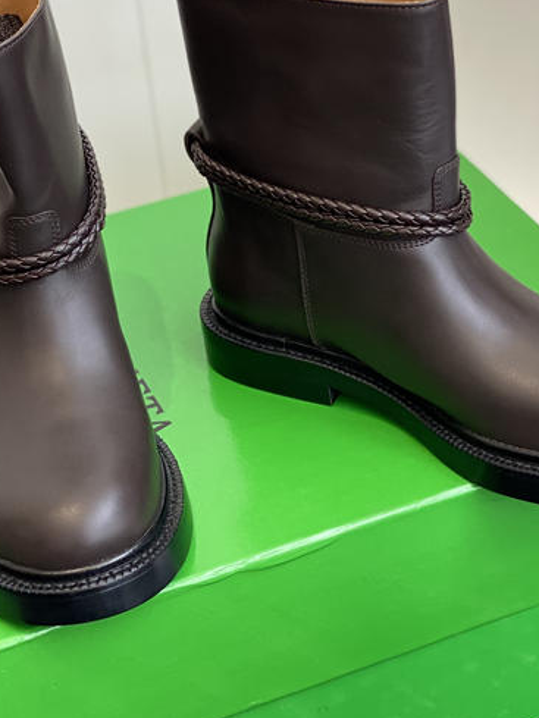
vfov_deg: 21.3
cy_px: 280
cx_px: 303
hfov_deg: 16.1
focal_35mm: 92
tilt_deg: -29.8
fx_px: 1909
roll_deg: +5.4
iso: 50
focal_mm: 6
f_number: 2
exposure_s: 1/122
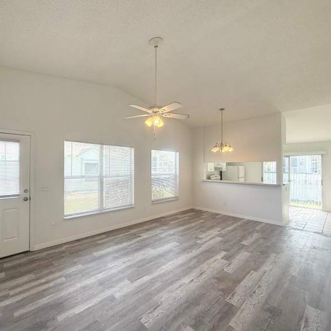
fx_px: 184
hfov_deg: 83.1
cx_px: 134
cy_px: 166
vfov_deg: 84.0
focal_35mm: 17
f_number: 2.2
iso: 64
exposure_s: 1/217
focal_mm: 2.22
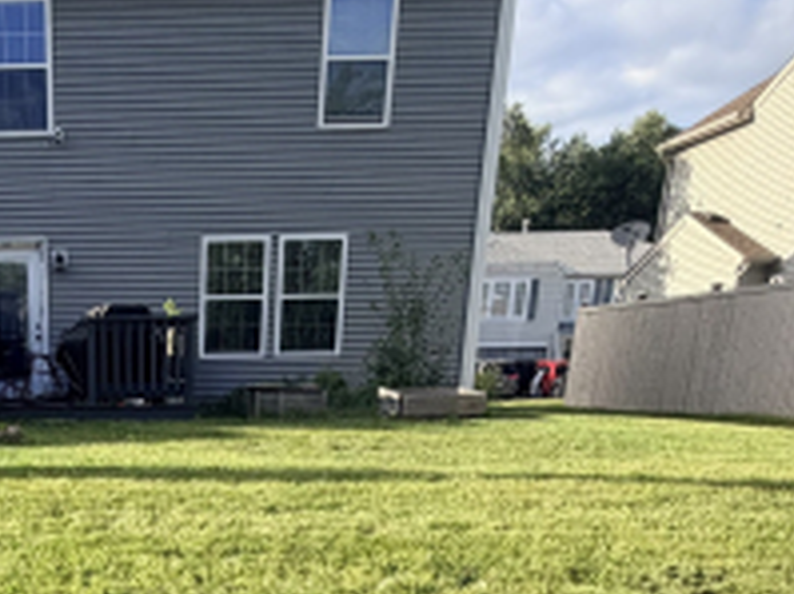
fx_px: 1077
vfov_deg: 25.7
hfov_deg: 37.9
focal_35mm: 47
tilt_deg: -21.2
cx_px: 86
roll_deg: +1.2
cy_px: 805
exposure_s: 1/522
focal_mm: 2.22
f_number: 2.2
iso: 40
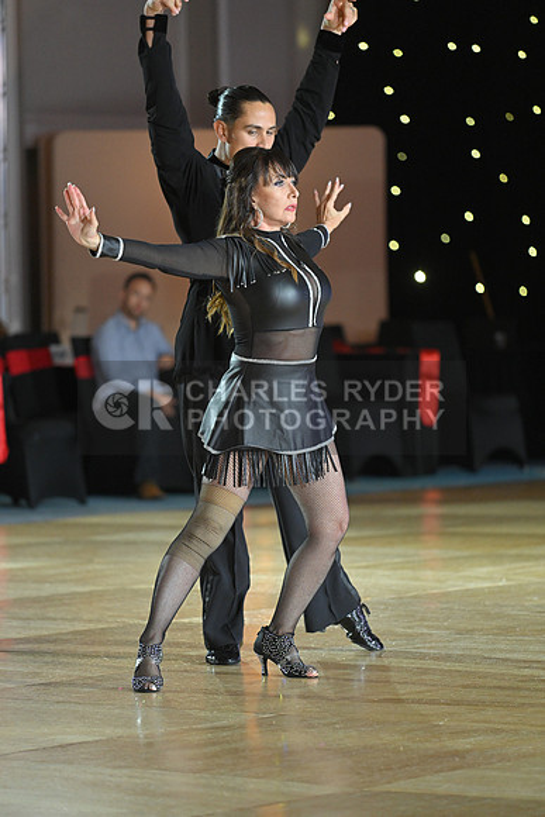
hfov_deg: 7.4
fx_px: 4198
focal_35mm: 185
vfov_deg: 11.1
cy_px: 408
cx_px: 272
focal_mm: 185
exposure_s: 1/250
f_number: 4
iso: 2000
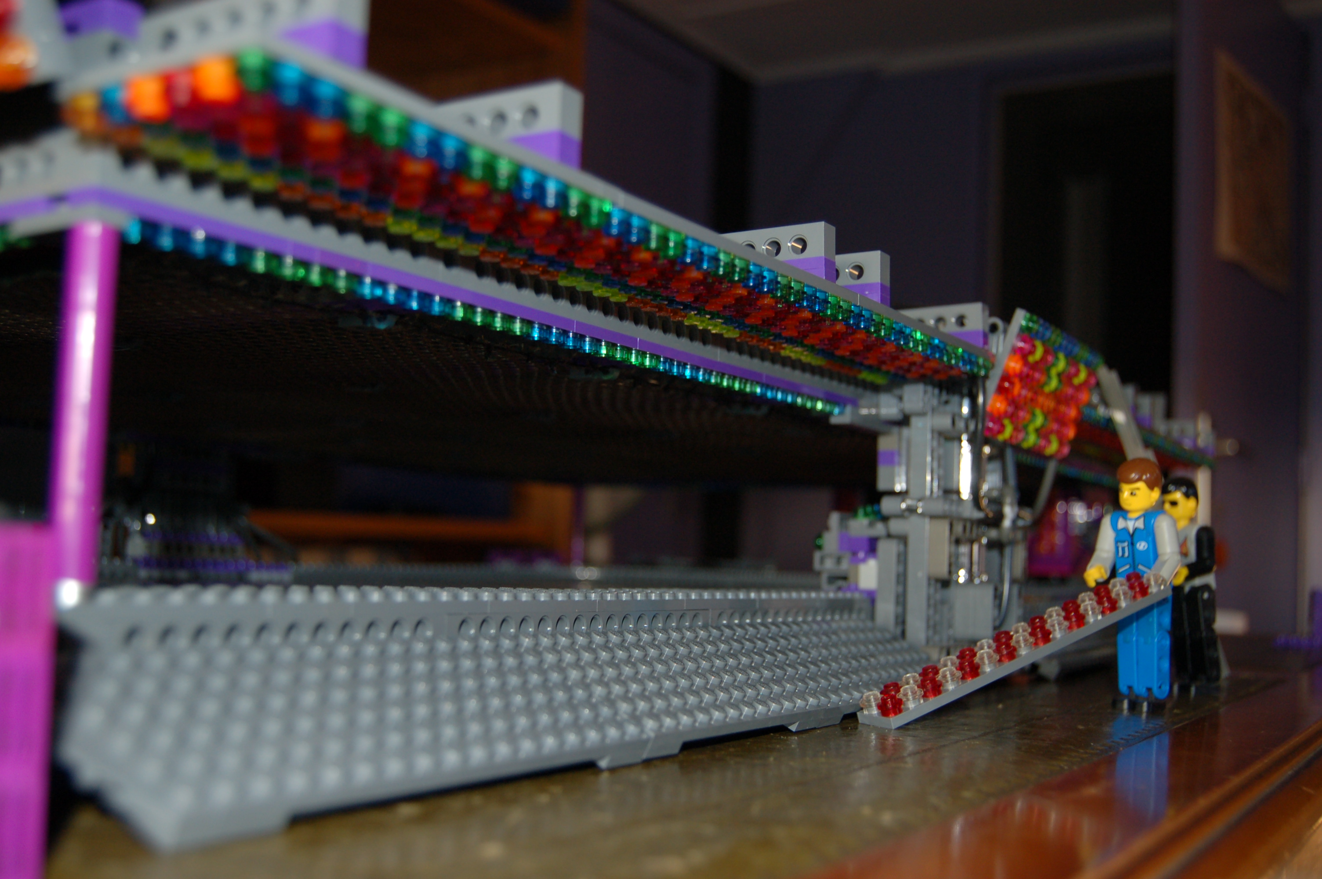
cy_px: 440
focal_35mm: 39
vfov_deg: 34.1
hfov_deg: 49.6
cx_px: 661
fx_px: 1431
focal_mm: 26
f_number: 4
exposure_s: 1/60
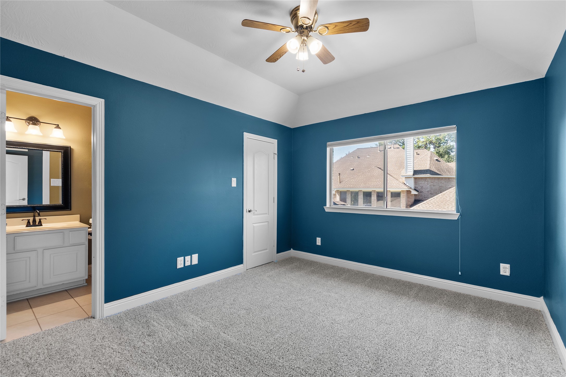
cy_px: 188
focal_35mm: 15
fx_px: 236
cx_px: 283
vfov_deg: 77.3
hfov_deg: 100.4
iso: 320
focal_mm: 10
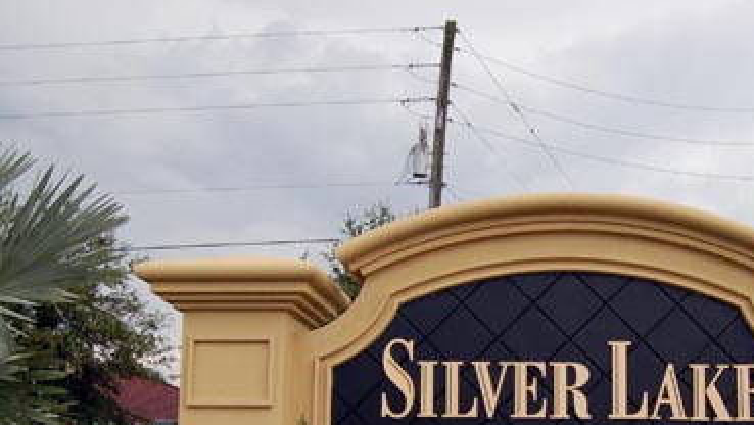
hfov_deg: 43.8
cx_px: 515
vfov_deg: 25.3
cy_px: 368
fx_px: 920
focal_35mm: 46
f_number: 7.1
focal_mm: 18
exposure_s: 1/200
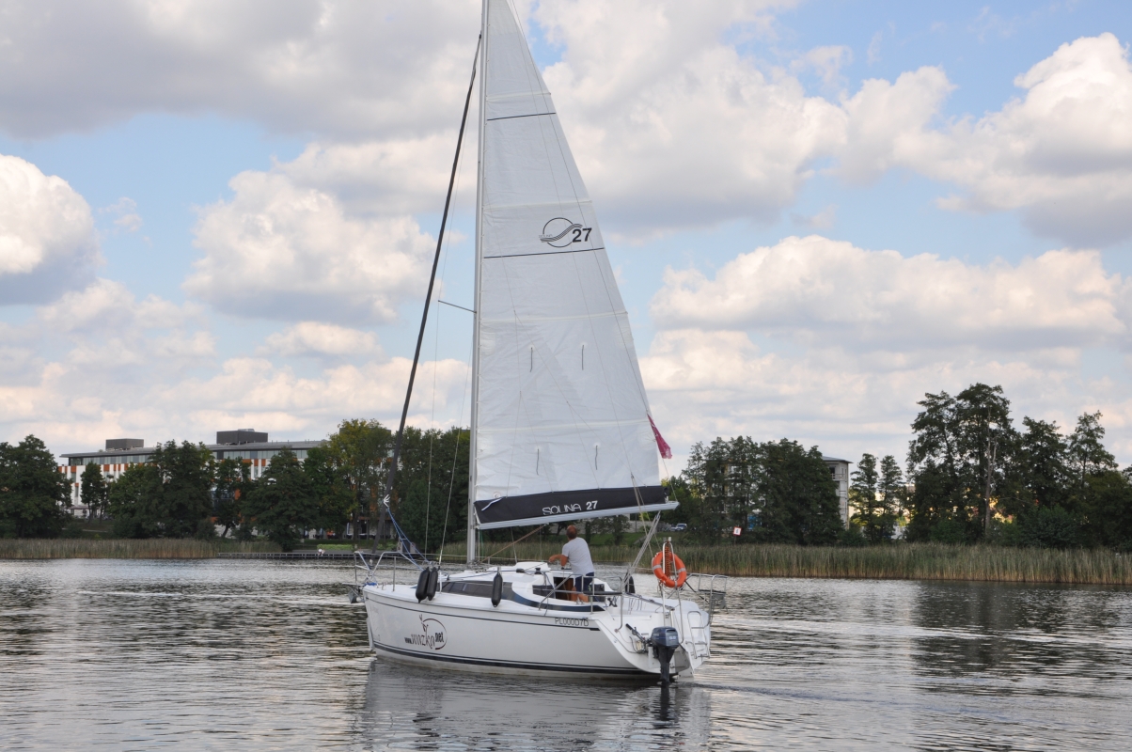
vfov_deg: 20.1
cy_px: 376
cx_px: 566
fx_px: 2120
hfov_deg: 29.9
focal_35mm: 68
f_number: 13
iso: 200
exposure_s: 1/160
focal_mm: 45
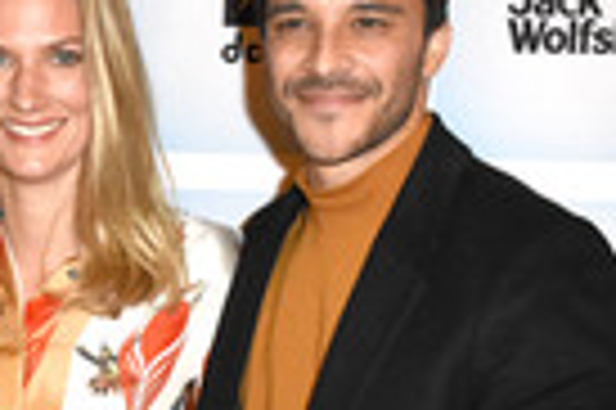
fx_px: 1942
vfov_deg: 11.9
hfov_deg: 17.0
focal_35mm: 114
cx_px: -169
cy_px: 378
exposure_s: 1/160
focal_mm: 23
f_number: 6.3
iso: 3200
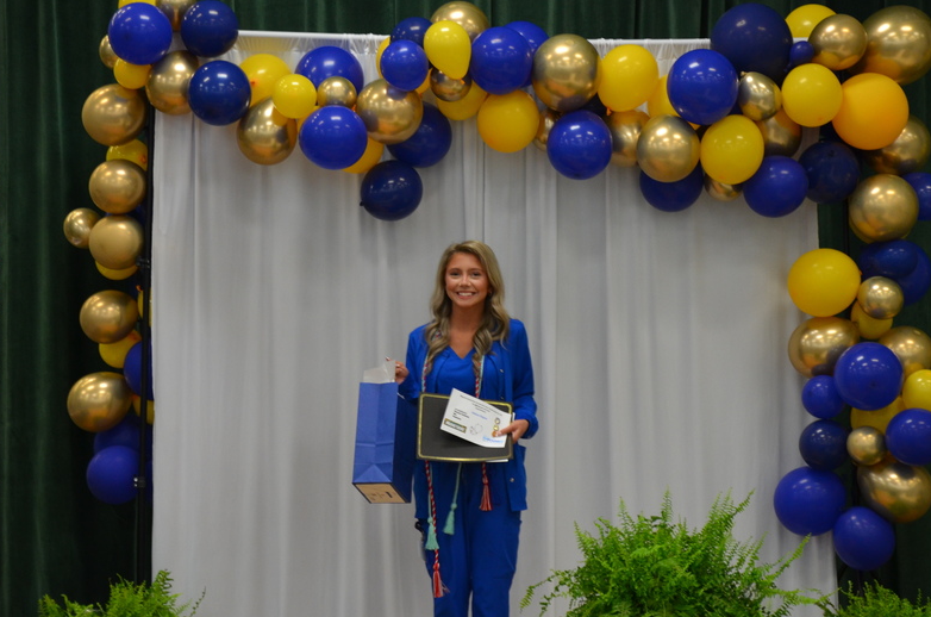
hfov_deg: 11.0
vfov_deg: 7.3
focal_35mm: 187
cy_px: 287
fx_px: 4817
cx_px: 479
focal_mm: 95
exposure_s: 1/30
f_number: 5.3
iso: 800
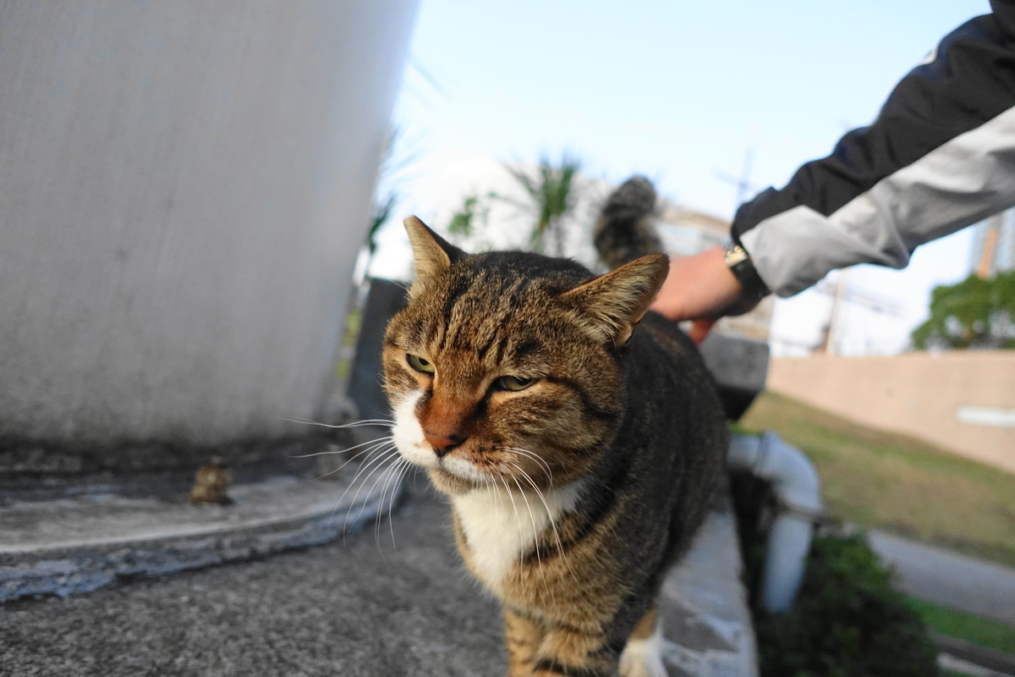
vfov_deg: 53.1
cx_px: 508
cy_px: 338
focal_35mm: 24
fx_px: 677
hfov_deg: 73.7
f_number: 1.8
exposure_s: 1/250
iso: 1600
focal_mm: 8.8
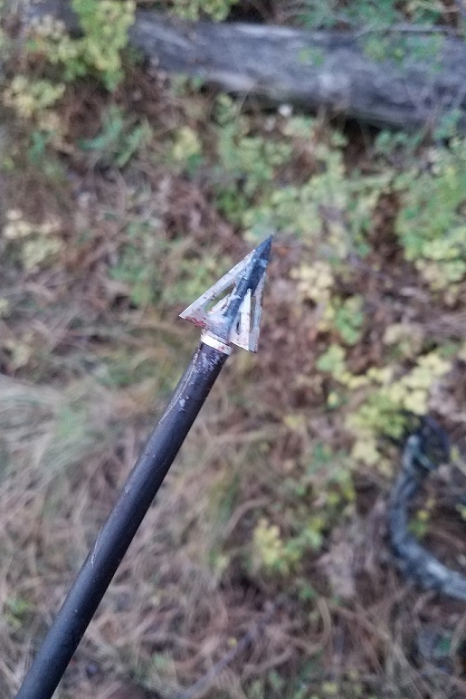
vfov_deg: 65.5
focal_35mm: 28
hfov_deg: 46.3
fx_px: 543
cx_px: 269
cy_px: 341
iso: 250
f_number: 1.7
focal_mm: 4.2
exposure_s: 1/10
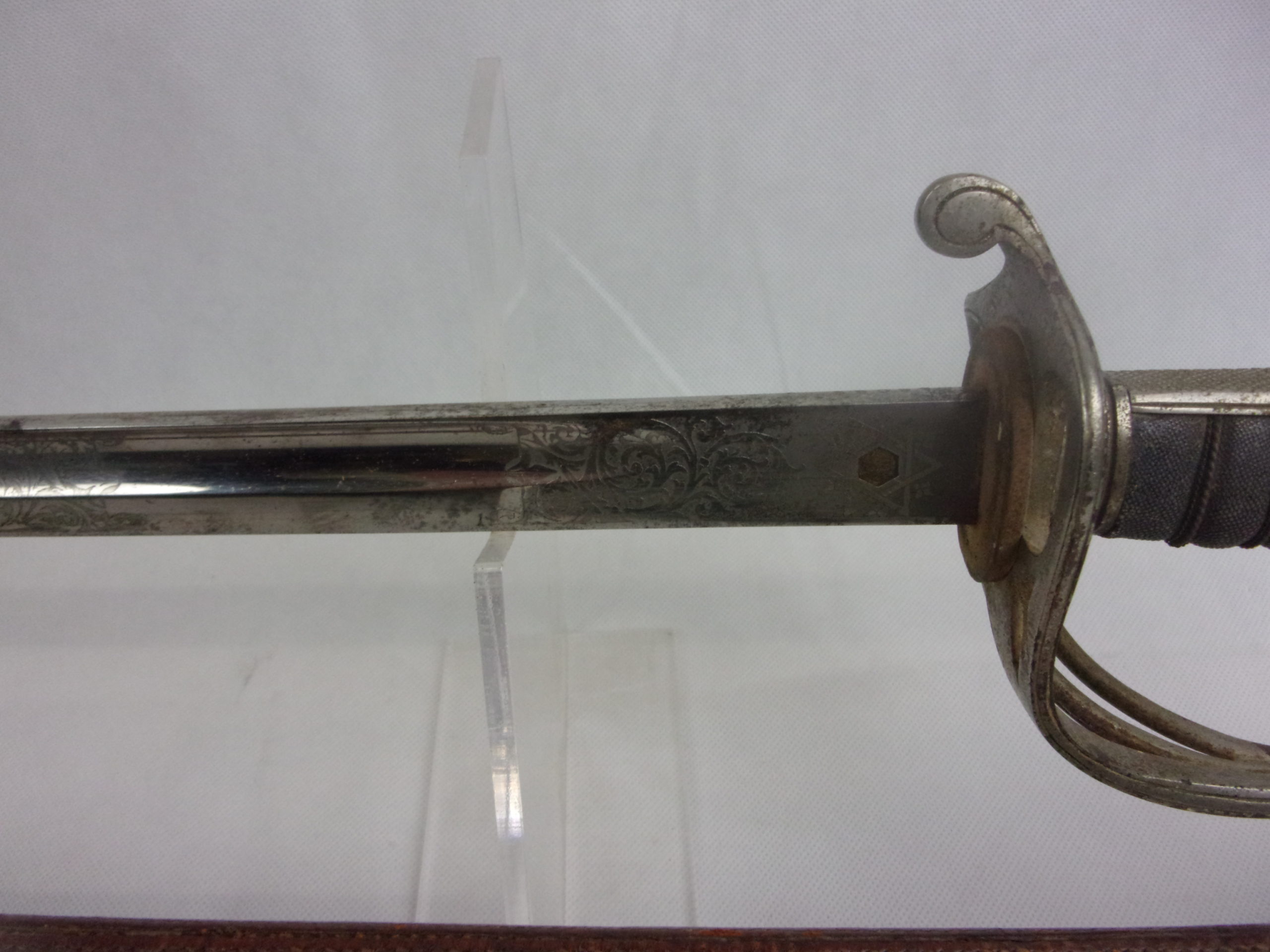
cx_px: 635
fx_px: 1027
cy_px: 476
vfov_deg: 49.7
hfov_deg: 63.4
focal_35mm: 28
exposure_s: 1/125
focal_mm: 5.1
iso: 319
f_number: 3.9
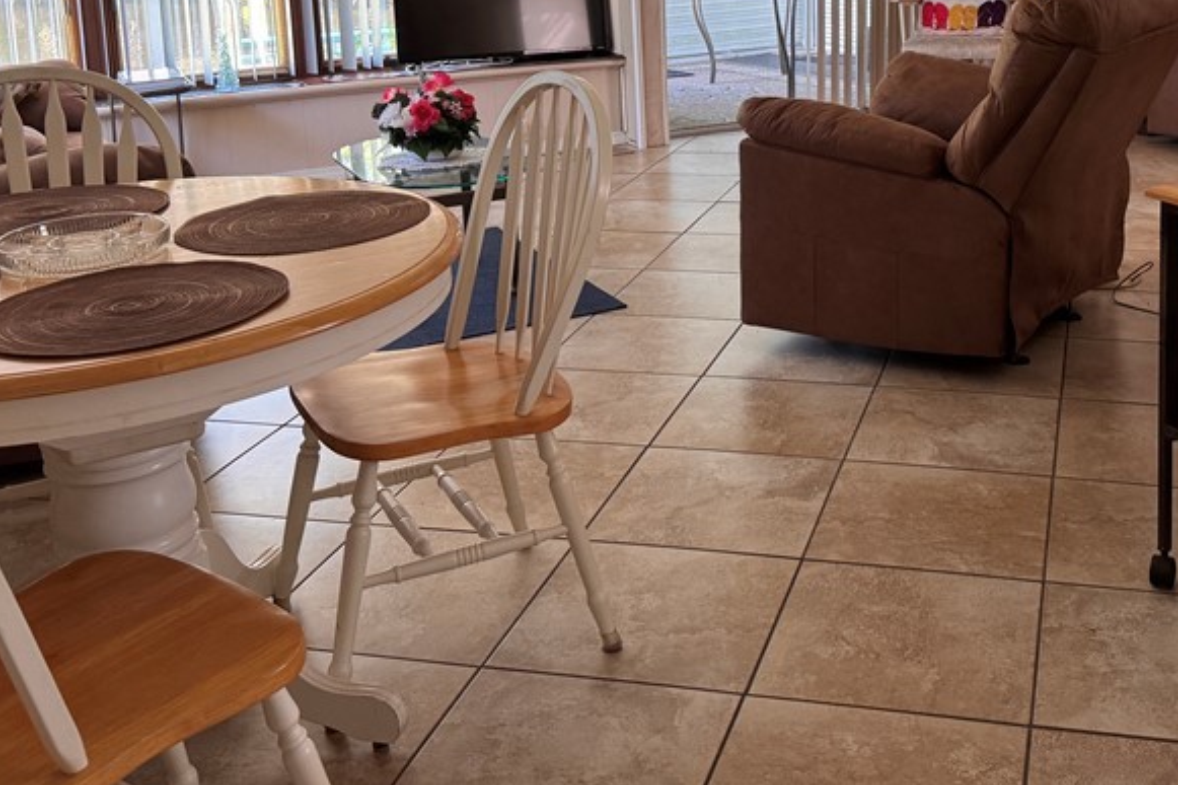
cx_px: 791
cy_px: 108
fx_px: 1439
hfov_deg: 43.8
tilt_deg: -10.4
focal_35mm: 44
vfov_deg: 29.5
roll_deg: +0.9
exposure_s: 1/66
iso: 200
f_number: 1.78
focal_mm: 6.76
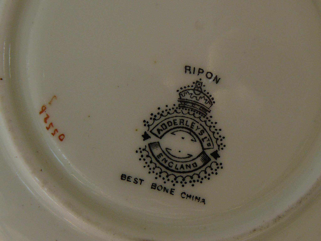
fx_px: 547
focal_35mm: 59
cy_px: 120
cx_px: 160
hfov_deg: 32.7
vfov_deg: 24.8
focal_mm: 6.5
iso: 100
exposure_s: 1/125
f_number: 3.6
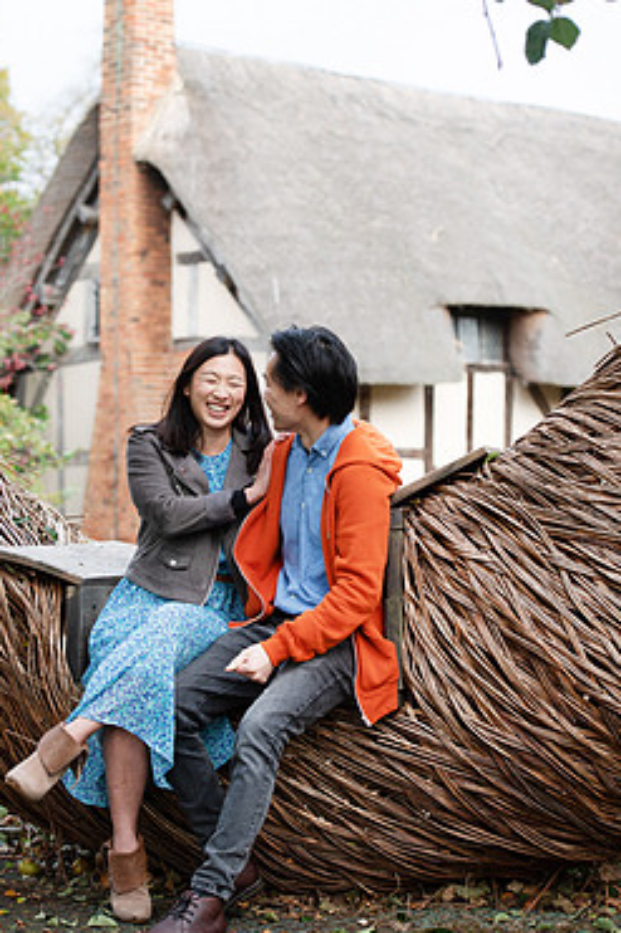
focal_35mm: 85
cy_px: 405
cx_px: 279
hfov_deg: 16.1
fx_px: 2201
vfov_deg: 23.9
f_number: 4
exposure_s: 1/200
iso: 160
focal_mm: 70
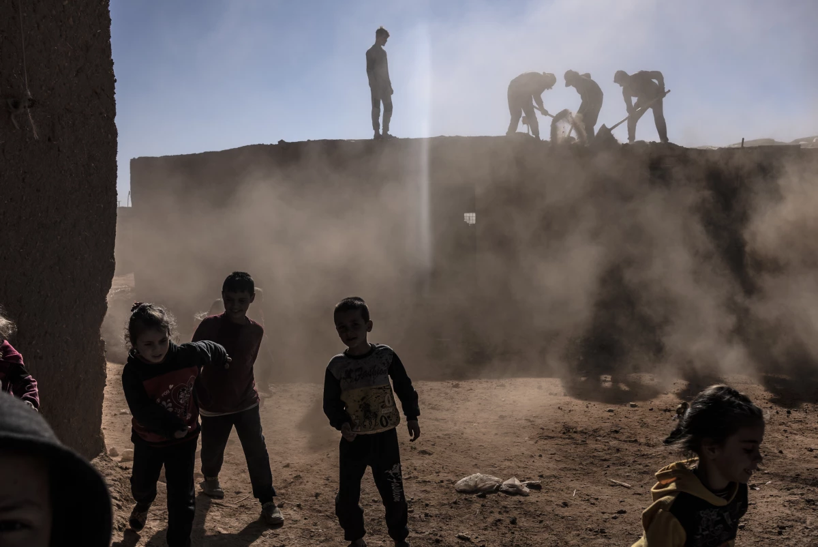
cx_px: 409
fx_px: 796
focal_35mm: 35
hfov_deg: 54.4
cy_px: 274
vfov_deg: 37.9
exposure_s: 1/800
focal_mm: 35
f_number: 8
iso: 40
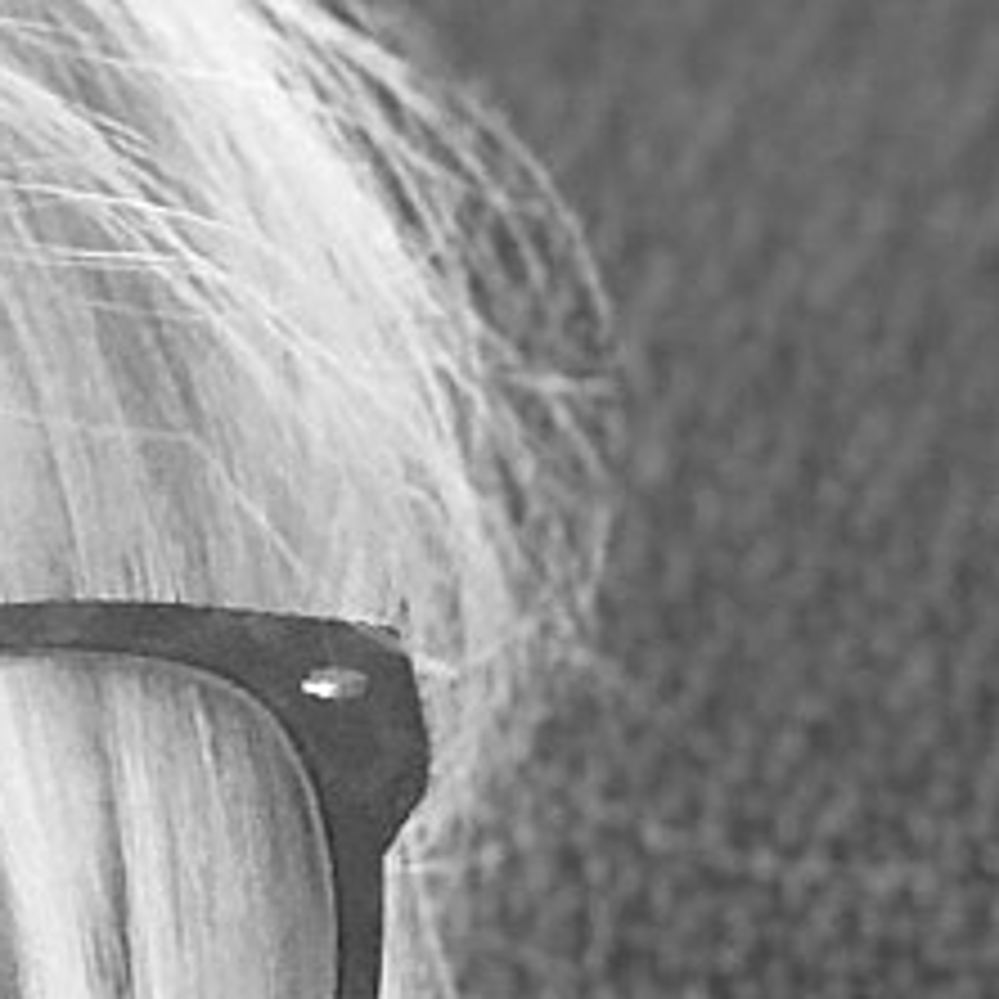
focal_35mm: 363
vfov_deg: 4.6
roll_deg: +1.1
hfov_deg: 4.8
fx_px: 11852
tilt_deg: -15.1
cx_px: -526
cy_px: 3051
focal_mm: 6.6
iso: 50
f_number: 2.8
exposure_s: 1/50
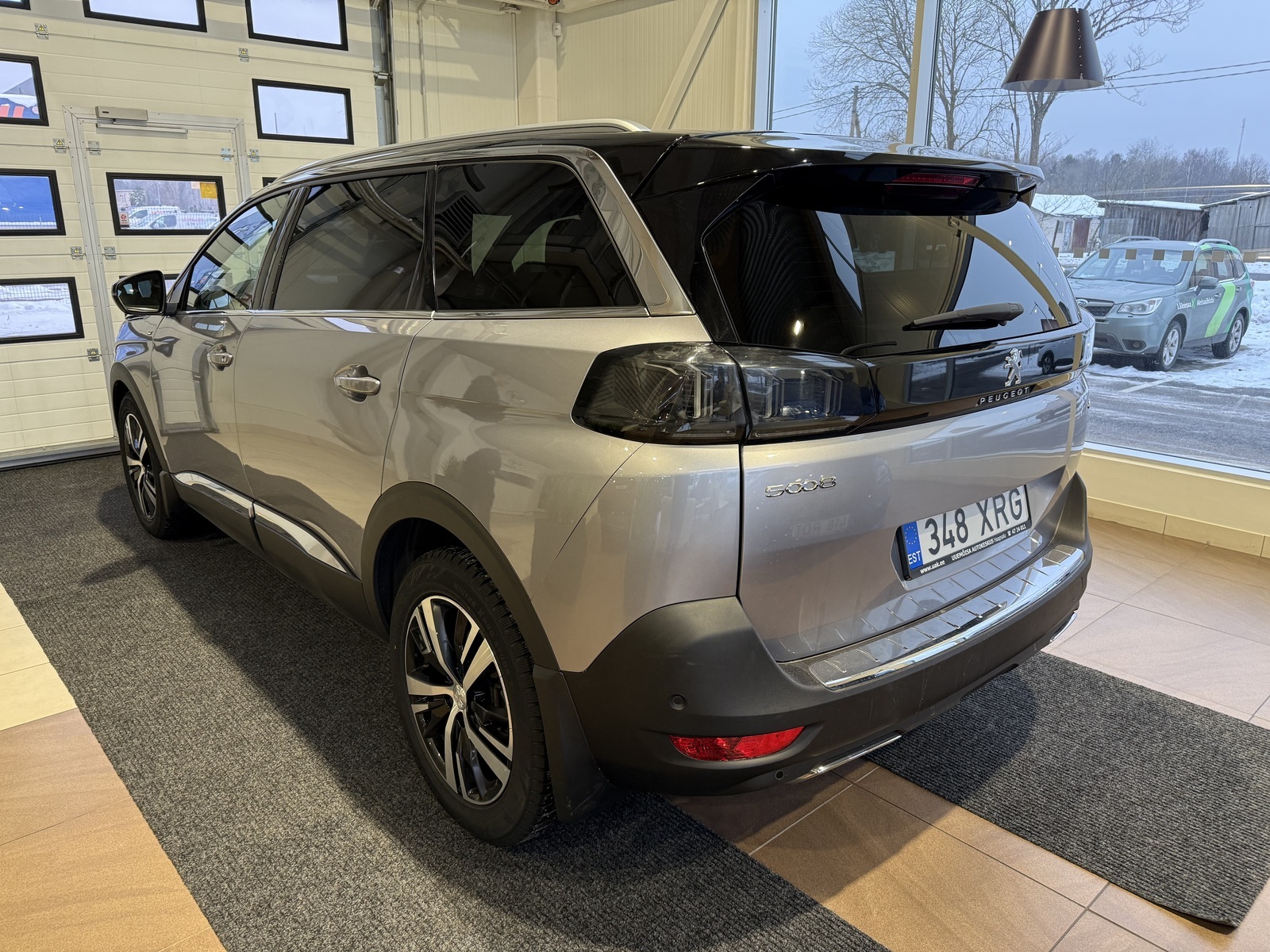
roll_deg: -1.1
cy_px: 476
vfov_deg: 56.8
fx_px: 881
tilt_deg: -16.0
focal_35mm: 24
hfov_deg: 71.6
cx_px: 635
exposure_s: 1/100
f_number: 1.78
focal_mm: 6.76
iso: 250
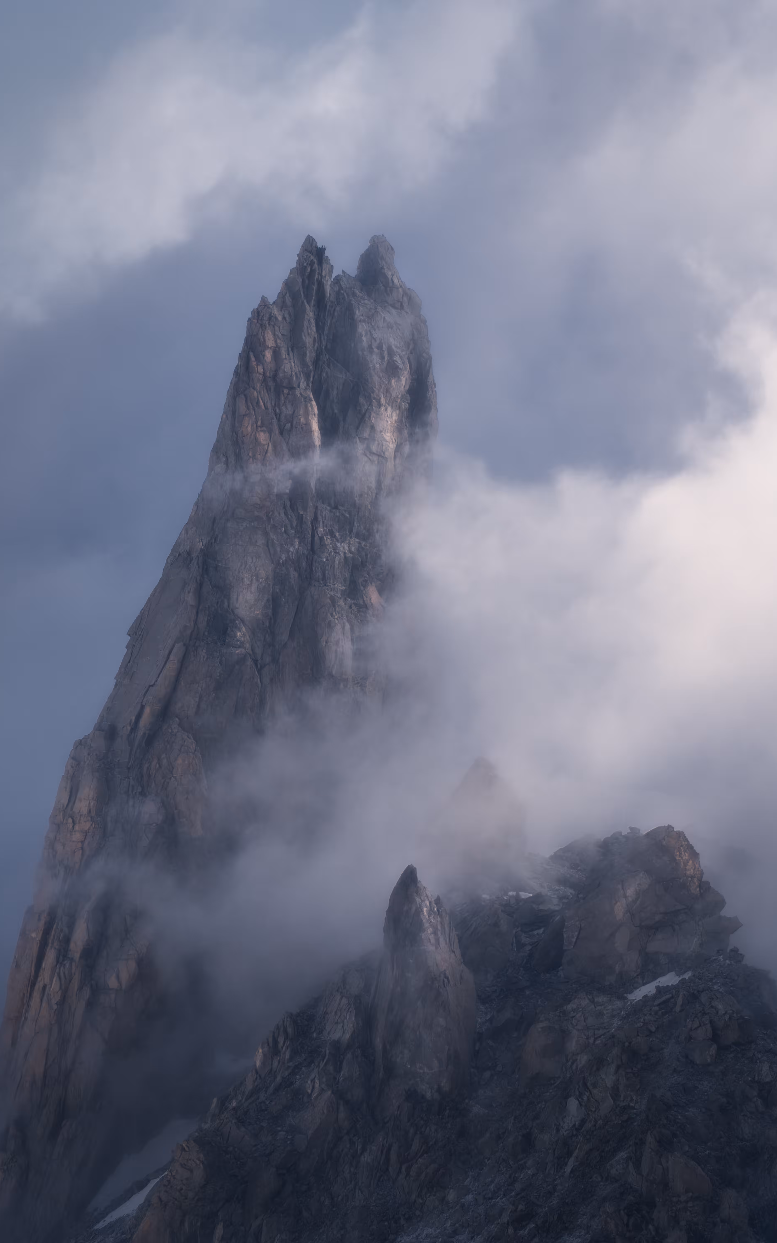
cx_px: 365
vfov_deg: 5.8
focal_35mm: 365
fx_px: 12366
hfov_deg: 3.6
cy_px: 622
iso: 100
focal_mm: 358
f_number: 8
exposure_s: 1/500
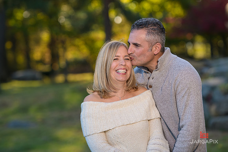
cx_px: 114
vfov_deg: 9.5
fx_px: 912
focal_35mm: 144
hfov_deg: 14.3
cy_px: 62
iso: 200
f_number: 3.2
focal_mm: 122
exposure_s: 1/500
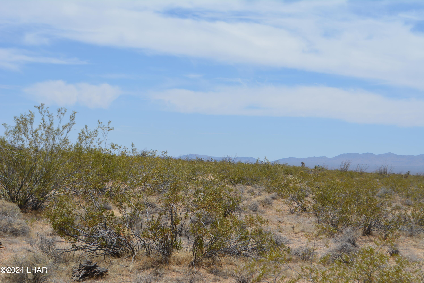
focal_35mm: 66
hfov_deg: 30.5
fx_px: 778
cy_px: 142
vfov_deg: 20.6
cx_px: 212
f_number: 9
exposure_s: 1/320
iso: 100
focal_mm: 44
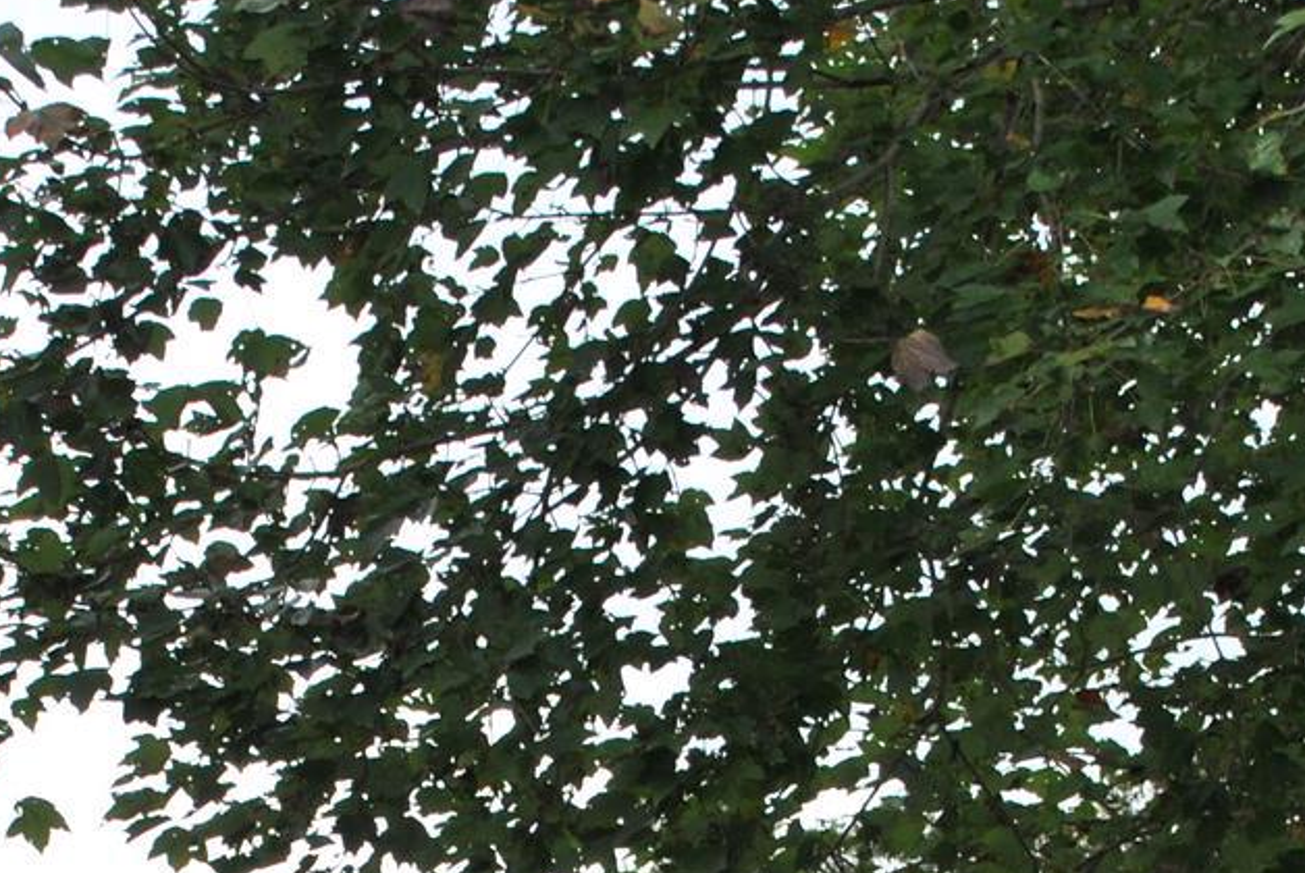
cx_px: 507
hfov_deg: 14.9
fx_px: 4971
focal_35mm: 137
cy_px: 1357
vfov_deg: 9.7
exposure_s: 1/200
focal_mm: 28
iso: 100
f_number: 5.6
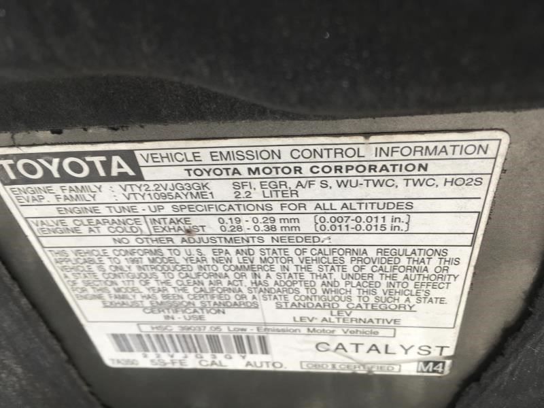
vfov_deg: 48.2
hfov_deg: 61.7
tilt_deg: +24.8
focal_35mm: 29
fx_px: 456
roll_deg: +3.6
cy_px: 204
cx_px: 272
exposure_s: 1/60
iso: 25
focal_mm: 4.15
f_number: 2.2
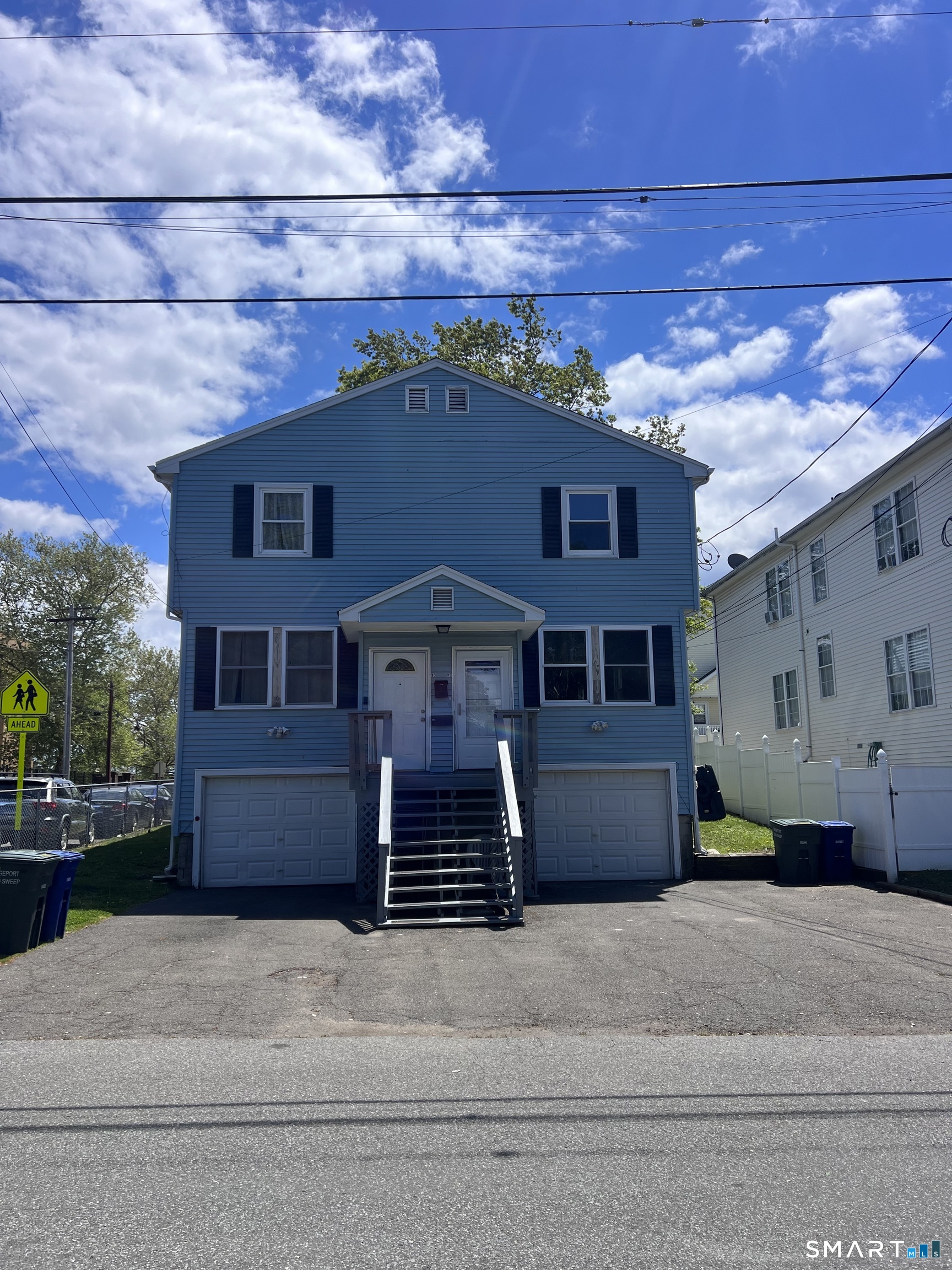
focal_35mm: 26
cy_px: 635
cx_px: 476
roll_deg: +0.0
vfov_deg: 67.3
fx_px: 953
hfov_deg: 53.1
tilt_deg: +10.4
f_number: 1.5
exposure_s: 1/6579
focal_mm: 5.7
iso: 50
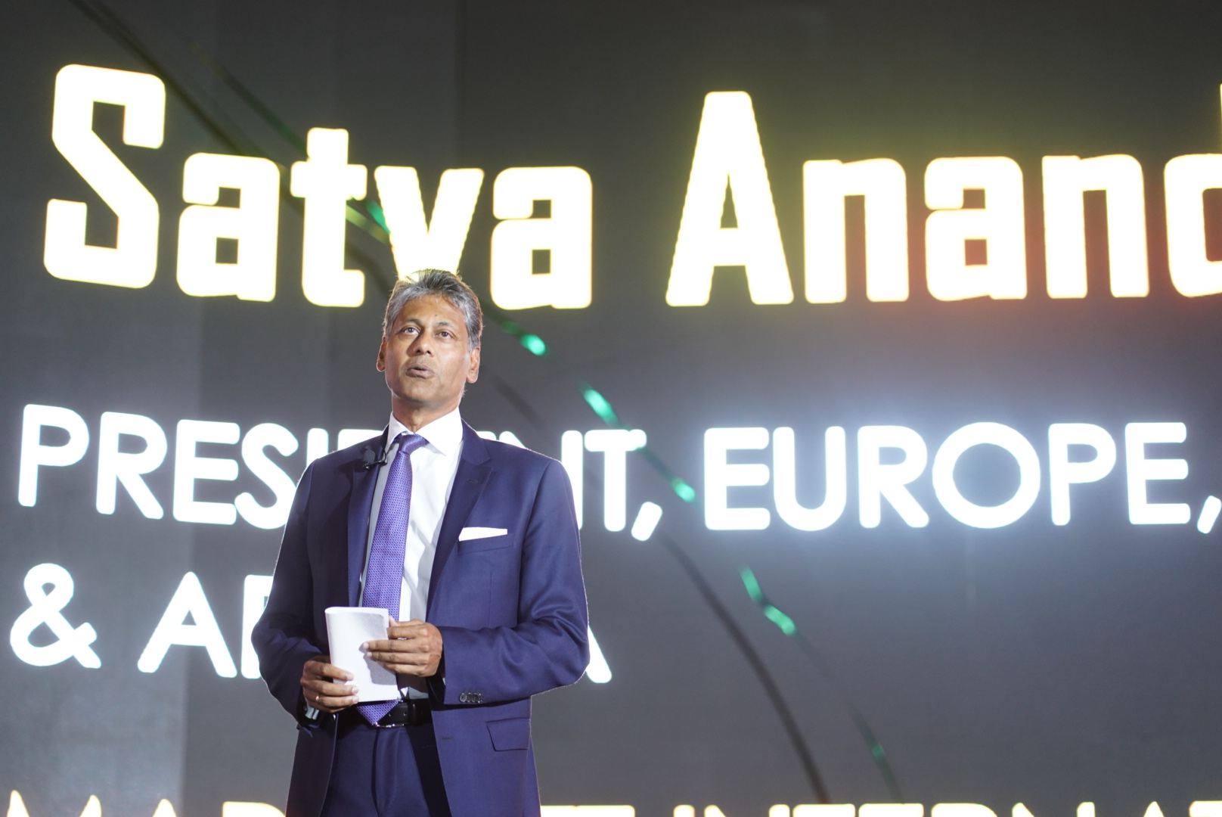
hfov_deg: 23.9
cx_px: 611
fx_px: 2887
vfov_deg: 16.1
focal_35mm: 85
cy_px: 408
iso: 2000
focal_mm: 85
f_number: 2
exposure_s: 1/160
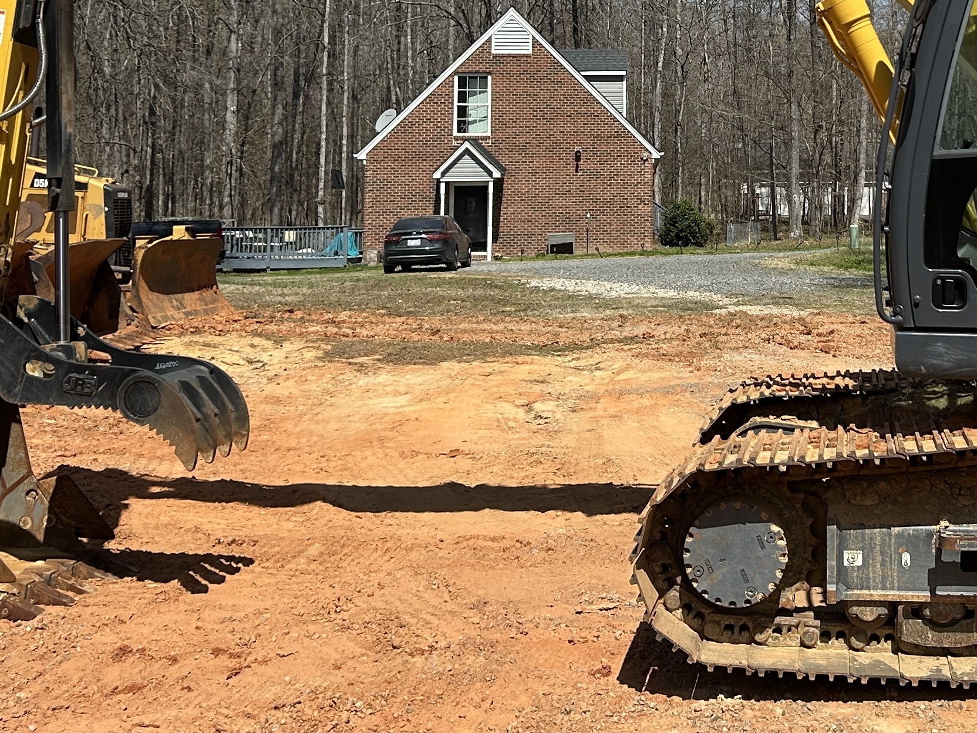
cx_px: 801
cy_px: 43
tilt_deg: +5.9
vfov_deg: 22.6
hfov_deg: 29.9
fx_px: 1778
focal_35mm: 63
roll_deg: +0.2
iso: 50
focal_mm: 5.7
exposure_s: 1/4630
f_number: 1.5
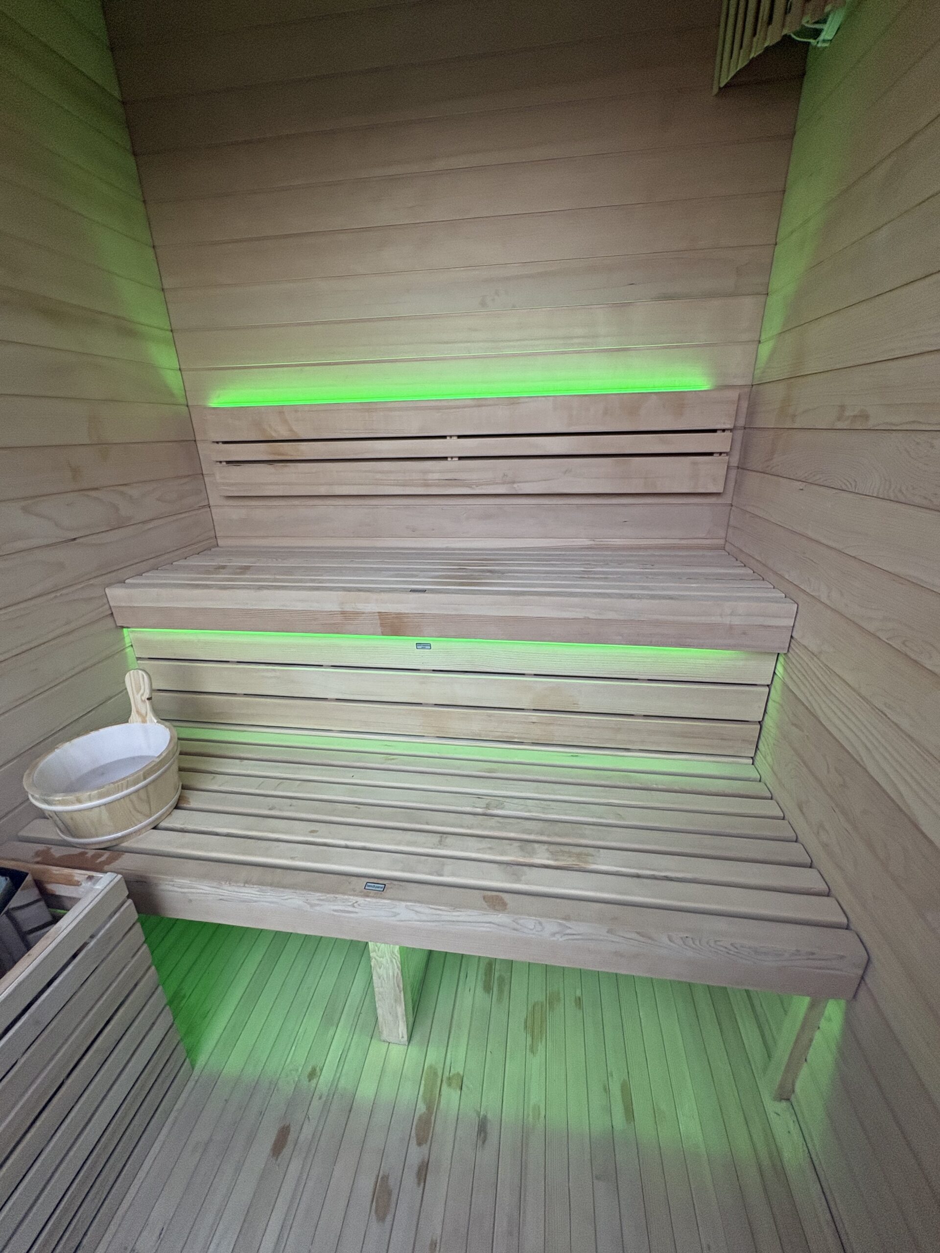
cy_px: 626
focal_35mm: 14
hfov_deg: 85.7
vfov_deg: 102.1
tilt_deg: -20.0
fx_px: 507
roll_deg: +1.4
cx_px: 470
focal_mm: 2.22
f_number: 2.2
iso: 200
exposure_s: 1/99
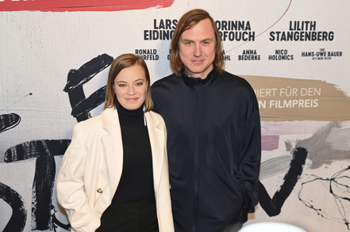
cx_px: 175
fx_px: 427
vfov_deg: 30.4
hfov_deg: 44.5
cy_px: 118
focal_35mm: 44
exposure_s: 1/200
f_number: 2.8
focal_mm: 43
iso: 1000
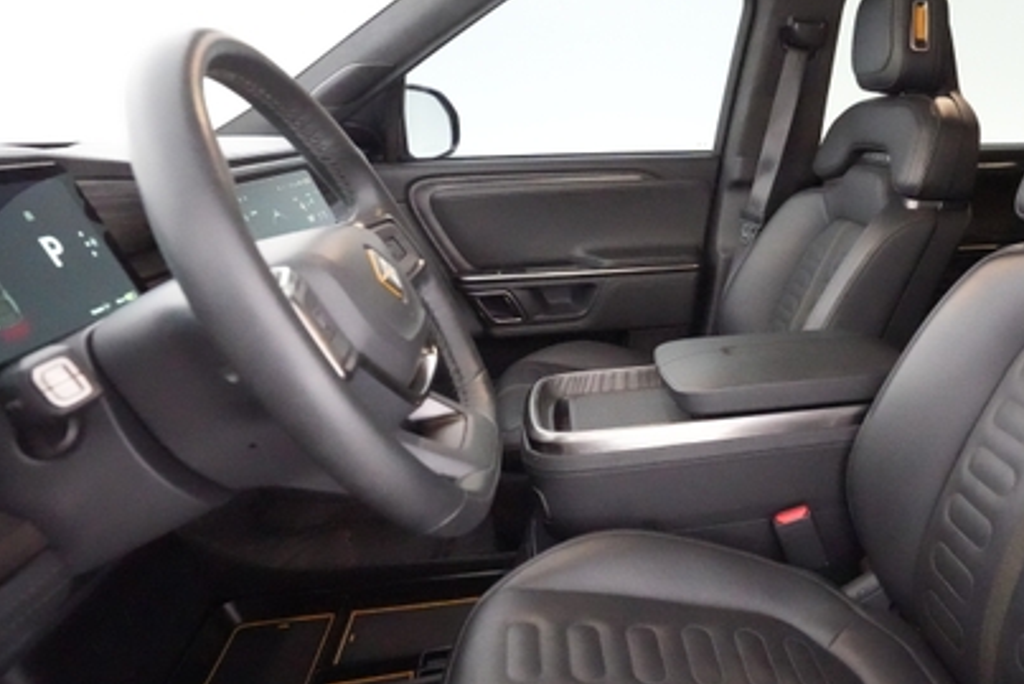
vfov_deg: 47.6
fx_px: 768
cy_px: 268
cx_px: 747
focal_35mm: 27
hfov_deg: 64.0
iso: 40000
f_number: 5.6
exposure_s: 1/100
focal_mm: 17
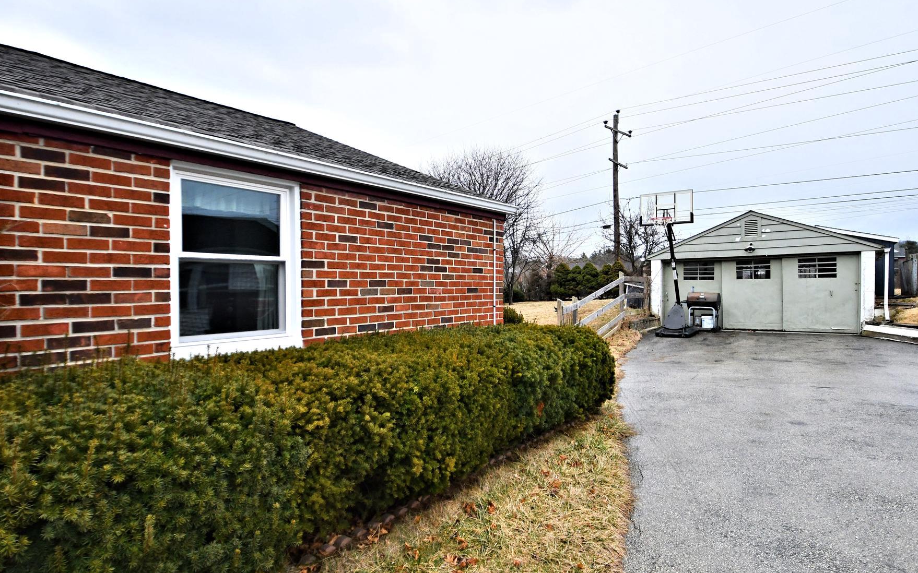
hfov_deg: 88.0
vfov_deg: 62.2
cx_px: 472
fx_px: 475
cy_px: 292
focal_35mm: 19
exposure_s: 1/4000
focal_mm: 11
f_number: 4.5
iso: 1000
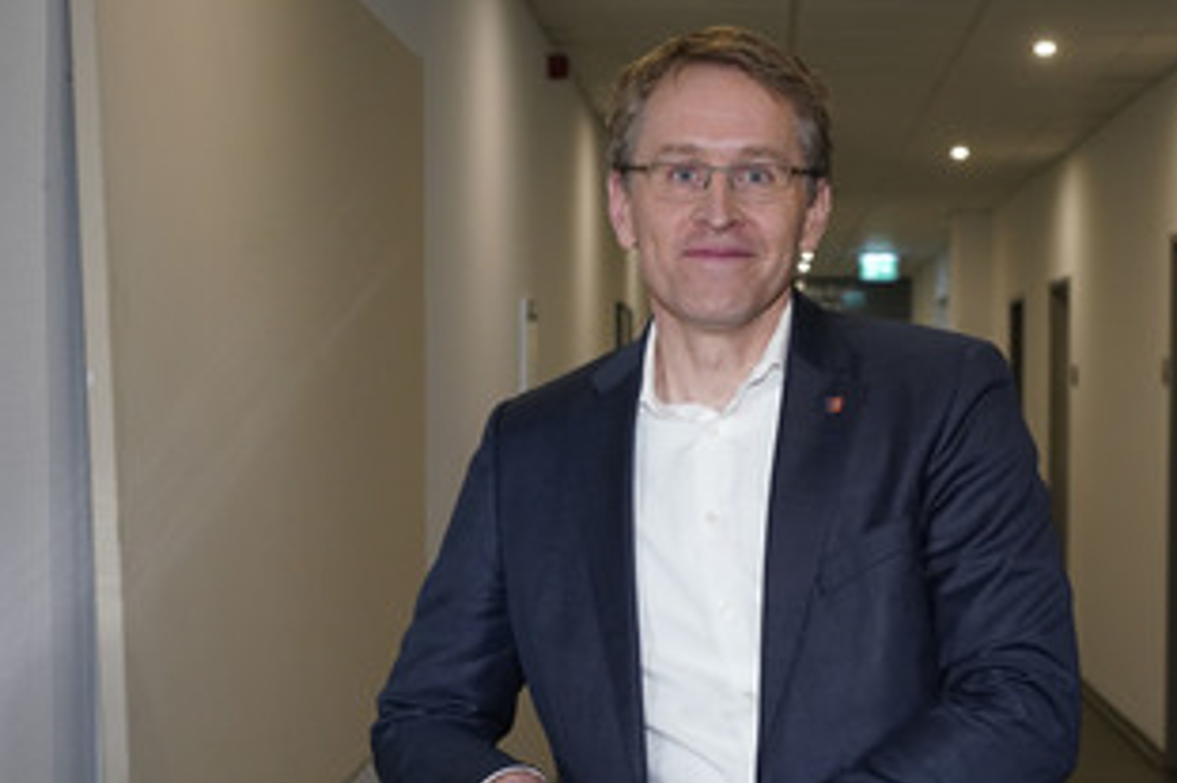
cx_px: 755
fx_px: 1993
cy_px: 533
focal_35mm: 61
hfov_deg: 32.7
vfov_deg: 22.1
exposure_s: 1/60
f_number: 5
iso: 2000
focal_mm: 42
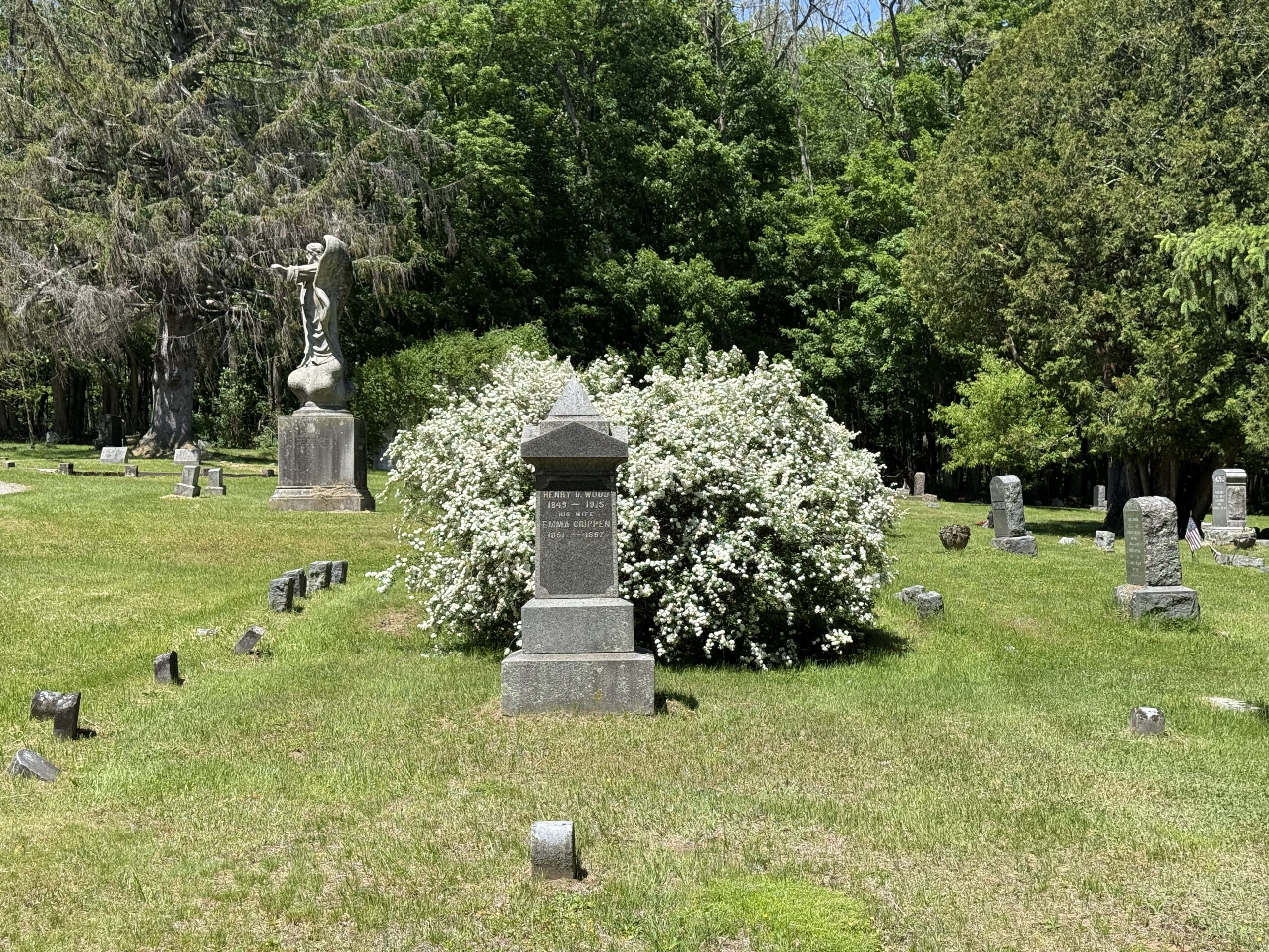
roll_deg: +0.8
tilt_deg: +1.7
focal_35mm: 48
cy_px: 476
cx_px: 634
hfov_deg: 39.7
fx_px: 1760
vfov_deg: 30.3
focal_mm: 6.76
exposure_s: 1/3704
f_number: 1.78
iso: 80
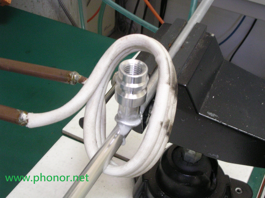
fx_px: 406
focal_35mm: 53
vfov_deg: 27.5
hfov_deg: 36.2
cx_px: 132
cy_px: 99
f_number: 6.4
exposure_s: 1/7
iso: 400
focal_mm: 8
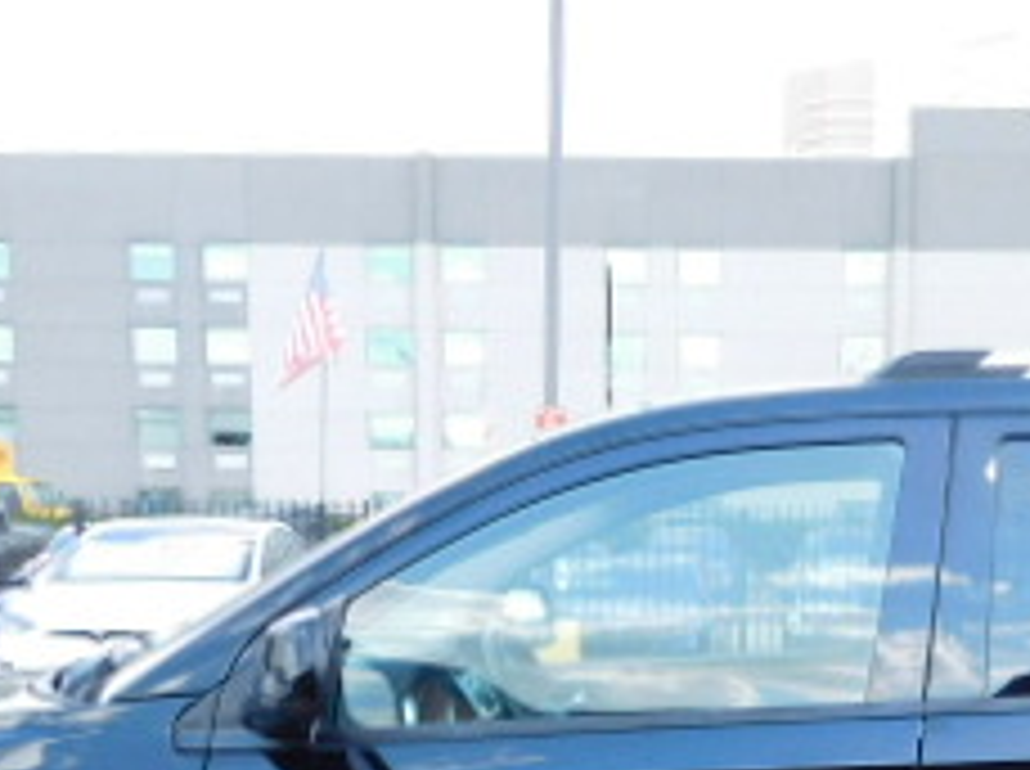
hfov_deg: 27.2
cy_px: 887
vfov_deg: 19.9
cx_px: 832
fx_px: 2080
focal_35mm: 70
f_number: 3.1
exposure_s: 1/320
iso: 125
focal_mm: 4.5
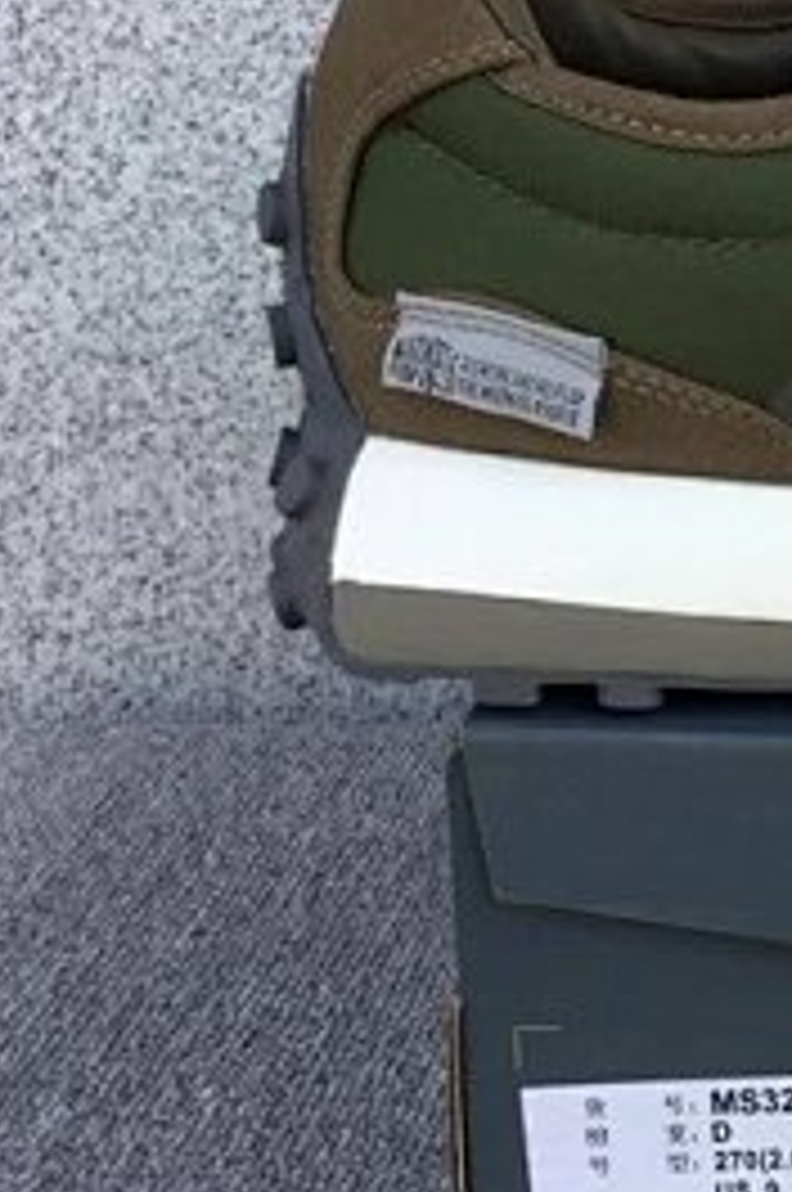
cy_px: 526
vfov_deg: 26.0
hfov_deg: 16.1
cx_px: 1161
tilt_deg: -17.6
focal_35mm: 78
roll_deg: -1.8
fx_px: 2581
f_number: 2.4
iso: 25
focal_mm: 3.3
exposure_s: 1/133
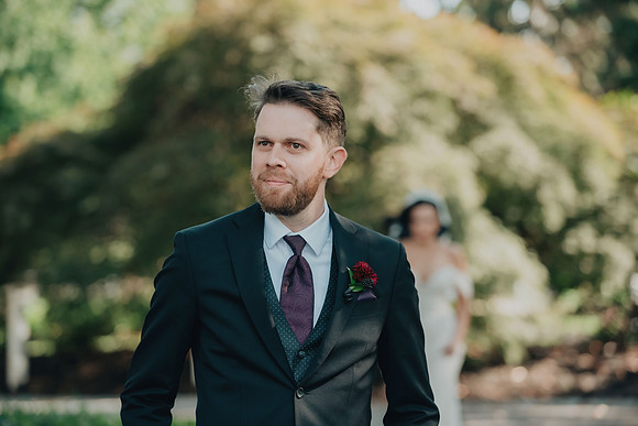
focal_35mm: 130
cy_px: 213
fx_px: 2304
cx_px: 319
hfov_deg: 15.8
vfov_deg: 10.6
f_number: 3.5
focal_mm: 130
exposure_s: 1/640
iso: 800
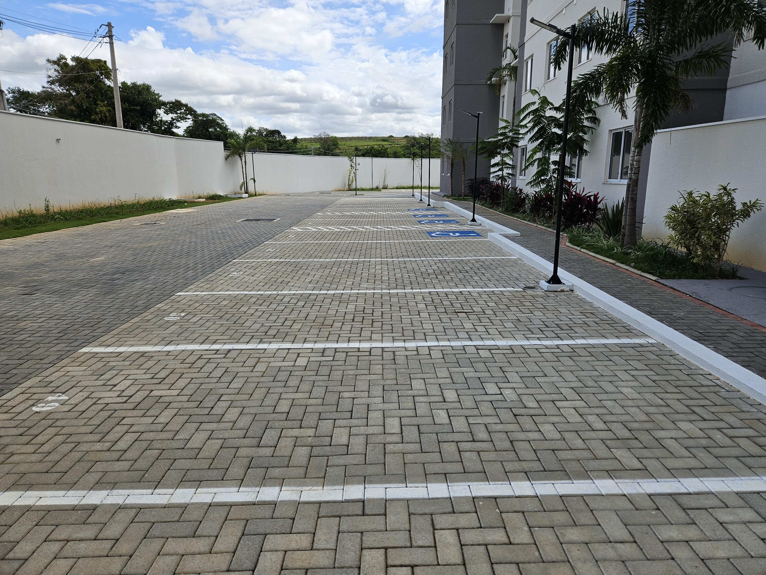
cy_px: 288
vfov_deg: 58.9
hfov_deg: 73.9
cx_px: 383
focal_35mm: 23
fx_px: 509
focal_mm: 5.4
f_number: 1.8
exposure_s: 1/2163
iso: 25
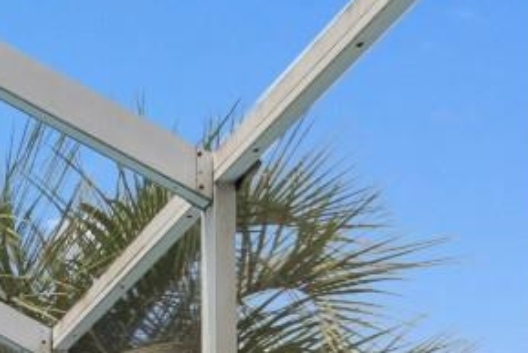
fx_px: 1233
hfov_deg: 18.7
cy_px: 766
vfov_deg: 13.3
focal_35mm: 84
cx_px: -428
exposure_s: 1/160
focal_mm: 10
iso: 100
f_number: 6.3
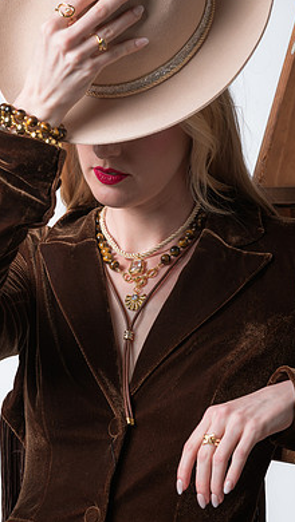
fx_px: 2262
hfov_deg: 7.5
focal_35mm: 163
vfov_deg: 13.2
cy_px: 281
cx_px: 114
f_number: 8
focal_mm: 135
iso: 400
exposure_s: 1/250
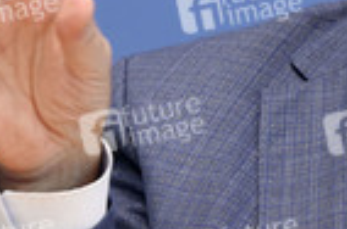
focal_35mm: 462
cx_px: 419
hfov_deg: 4.5
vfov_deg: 3.0
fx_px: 4443
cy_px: -56
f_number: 6.3
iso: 3200
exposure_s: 1/400
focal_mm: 145
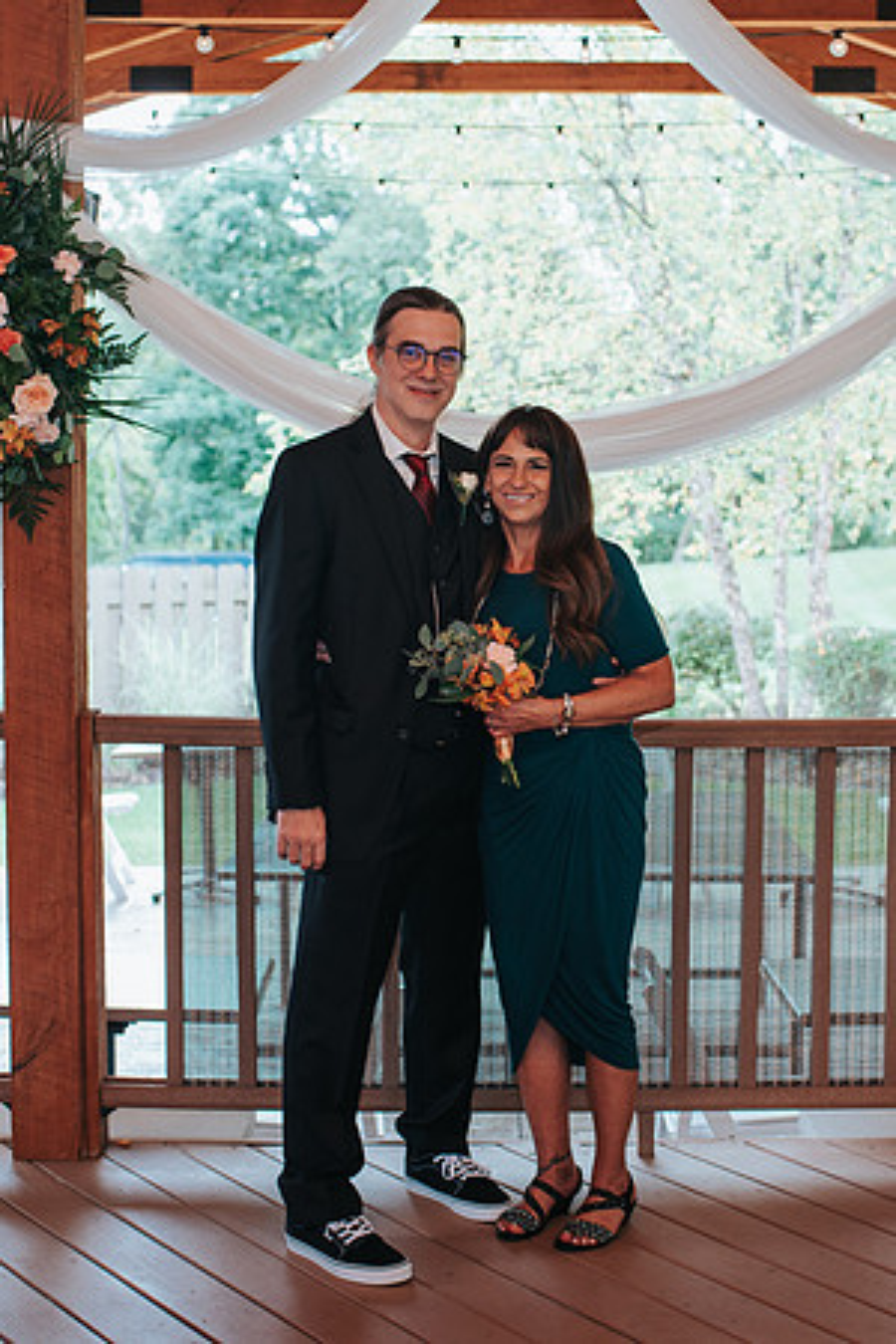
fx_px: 2145
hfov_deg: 23.6
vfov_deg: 34.8
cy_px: 647
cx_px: 515
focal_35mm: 57
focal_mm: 35
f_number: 3.2
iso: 250
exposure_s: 1/200
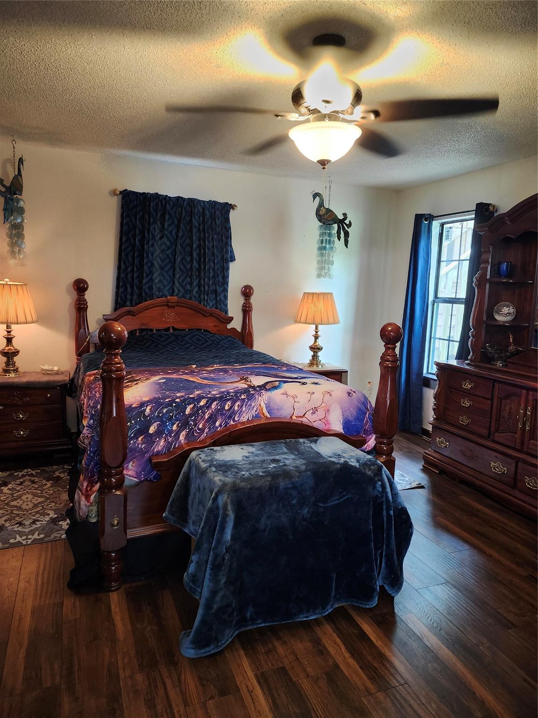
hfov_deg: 58.9
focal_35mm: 23
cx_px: 269
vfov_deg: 73.9
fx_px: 477
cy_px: 359
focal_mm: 5.54
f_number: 1.8
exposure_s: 1/60
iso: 640
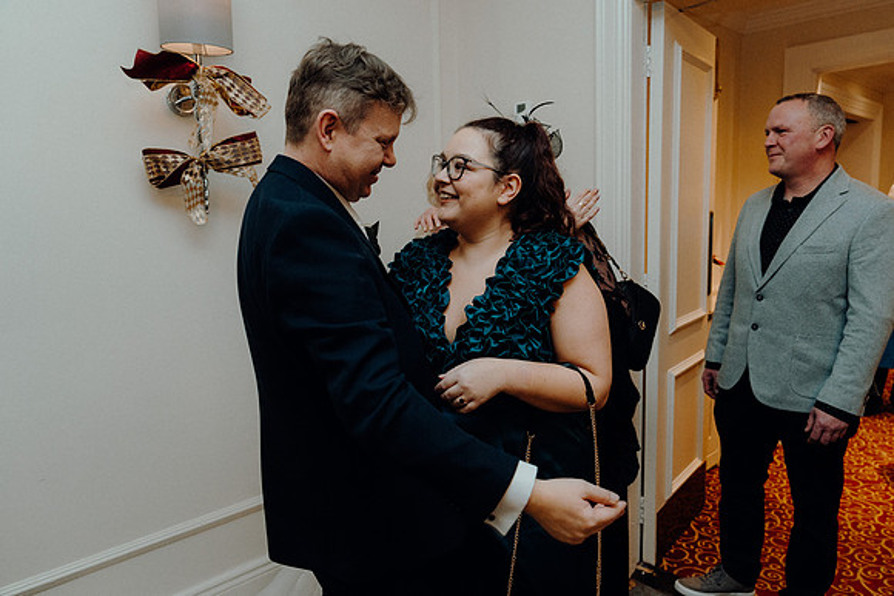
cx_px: 447
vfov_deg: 51.3
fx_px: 621
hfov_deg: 71.5
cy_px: 298
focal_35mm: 25
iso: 2500
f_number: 3.5
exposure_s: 1/200
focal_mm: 25
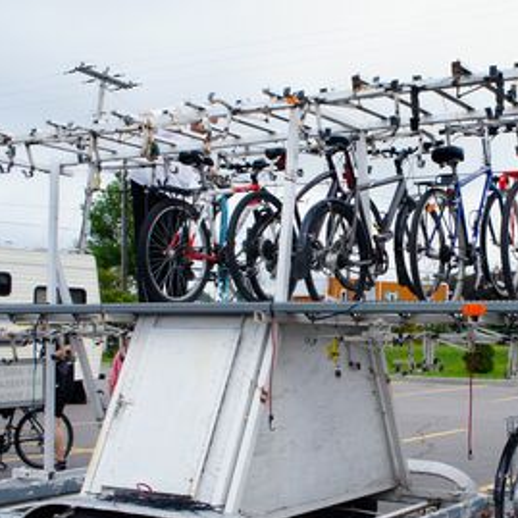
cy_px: 289
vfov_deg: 32.8
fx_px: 880
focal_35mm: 52
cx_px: 414
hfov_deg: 31.9
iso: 200
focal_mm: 22
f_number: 13
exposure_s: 1/125
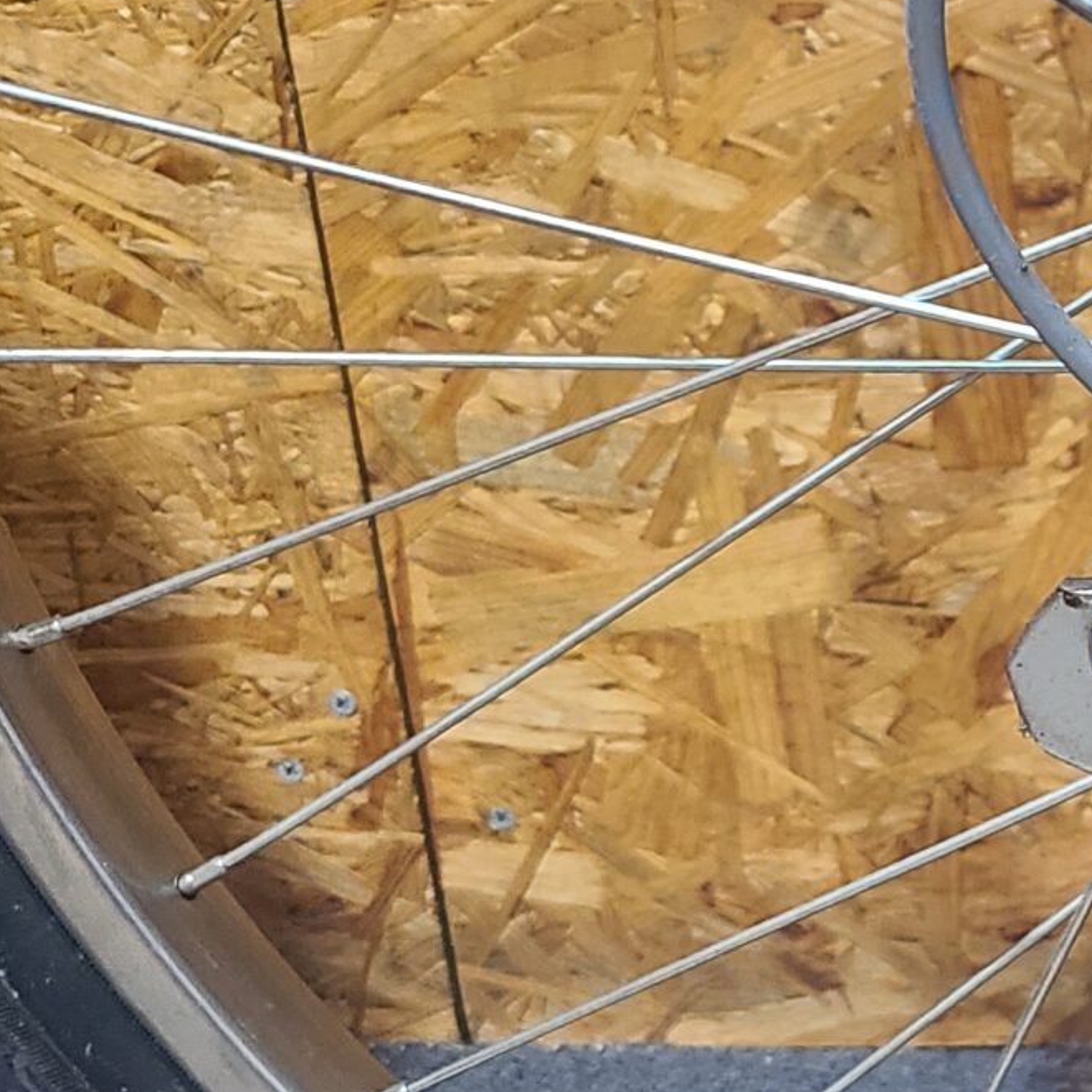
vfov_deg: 19.5
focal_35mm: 89
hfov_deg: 16.8
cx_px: 1844
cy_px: 662
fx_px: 3176
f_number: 1.8
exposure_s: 1/33
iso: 640
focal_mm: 5.4
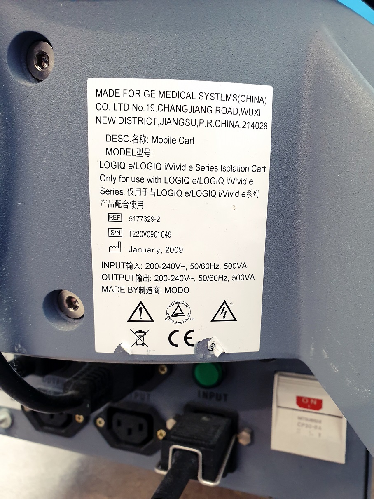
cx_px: 187
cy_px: 250
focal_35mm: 26
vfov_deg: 67.3
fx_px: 374
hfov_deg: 53.1
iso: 320
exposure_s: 1/25
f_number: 2.4
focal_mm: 4.3
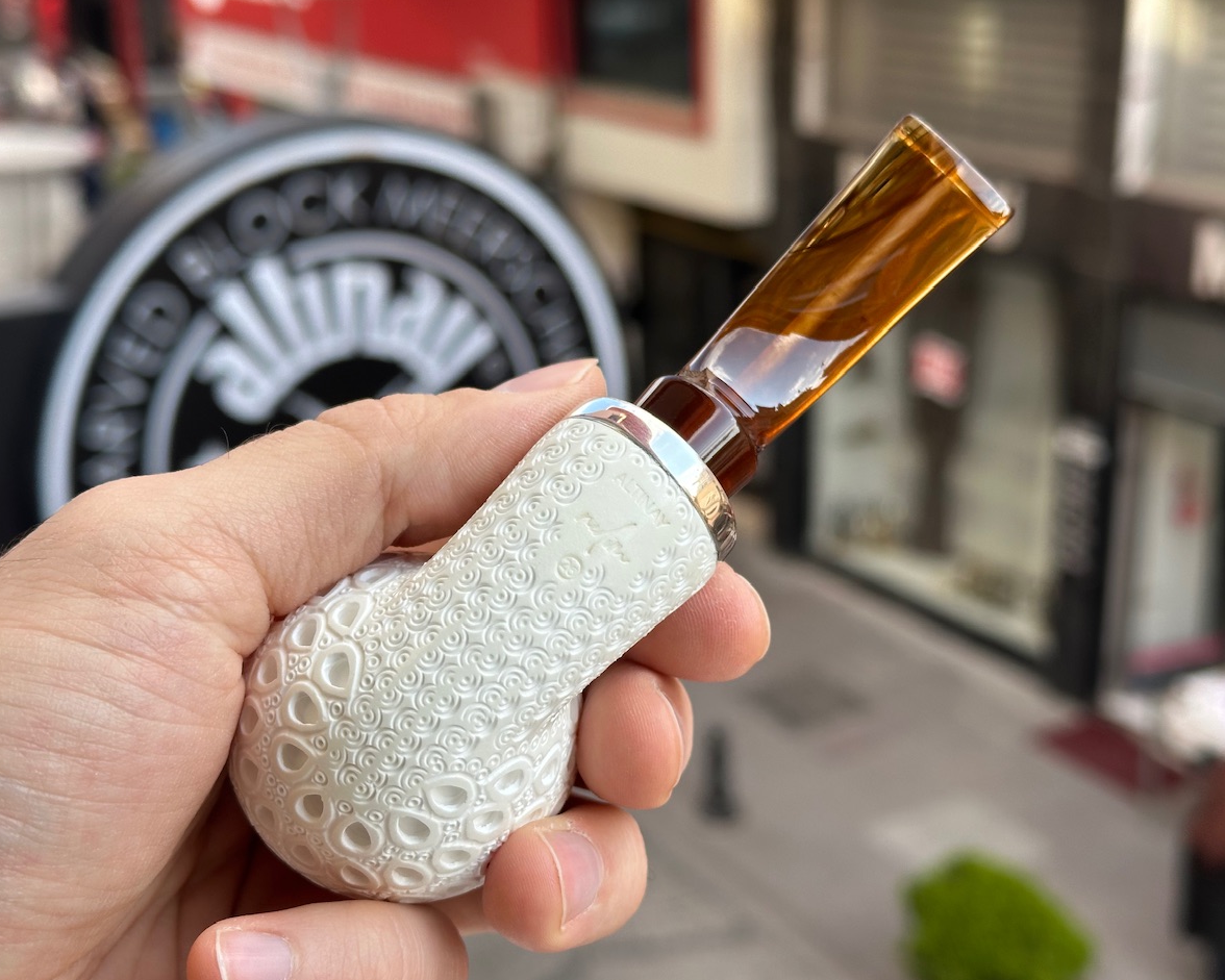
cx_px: 609
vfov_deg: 29.7
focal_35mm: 51
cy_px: 496
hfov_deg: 36.7
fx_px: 1849
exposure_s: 1/552
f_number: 1.78
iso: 64
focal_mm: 6.86
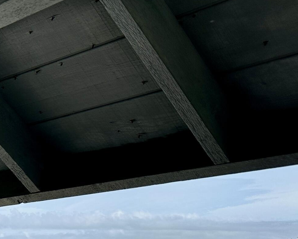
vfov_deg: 20.7
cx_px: -121
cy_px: 228
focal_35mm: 72
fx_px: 635
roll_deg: +1.6
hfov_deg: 22.6
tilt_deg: +5.3
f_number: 1.78
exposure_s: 1/3058
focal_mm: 6.86
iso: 80
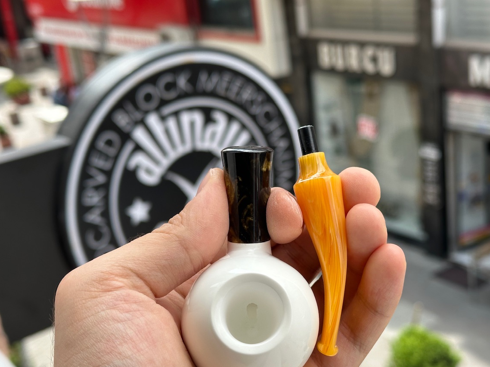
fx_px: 764
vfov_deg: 27.0
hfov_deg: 35.5
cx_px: 266
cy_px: 205
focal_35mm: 54
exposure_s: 1/1199
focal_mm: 6.86
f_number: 1.78
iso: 64
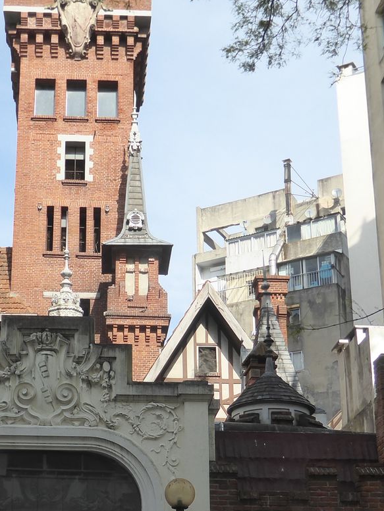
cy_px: 383
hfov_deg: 20.9
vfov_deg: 27.4
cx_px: 126
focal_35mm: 70
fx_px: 1035
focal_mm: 5.8
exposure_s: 1/640
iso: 160
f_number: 3.6
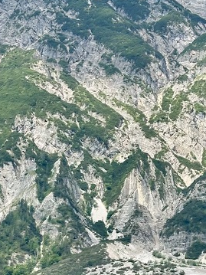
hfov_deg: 10.7
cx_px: 197
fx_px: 1088
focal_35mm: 137
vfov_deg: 14.3
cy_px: 243
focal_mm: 6.86
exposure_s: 1/1953
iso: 64
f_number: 1.78
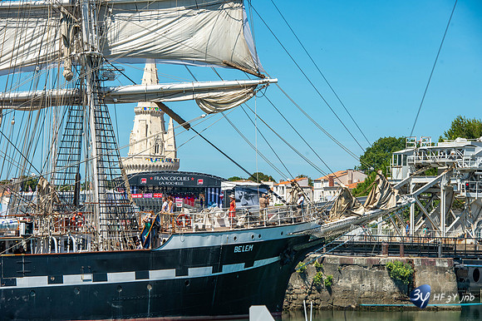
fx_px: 1739
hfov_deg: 15.8
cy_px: 160
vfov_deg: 10.5
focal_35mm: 130
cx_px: 241
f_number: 10
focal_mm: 130
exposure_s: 1/400
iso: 100
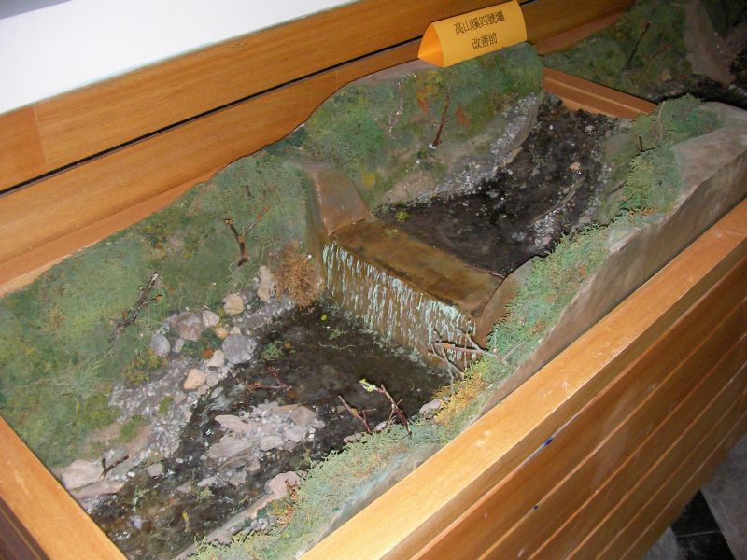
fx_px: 885
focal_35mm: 41
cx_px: 374
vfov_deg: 35.1
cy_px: 280
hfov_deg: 45.8
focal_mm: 6.3
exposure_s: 1/30
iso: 289
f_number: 3.5
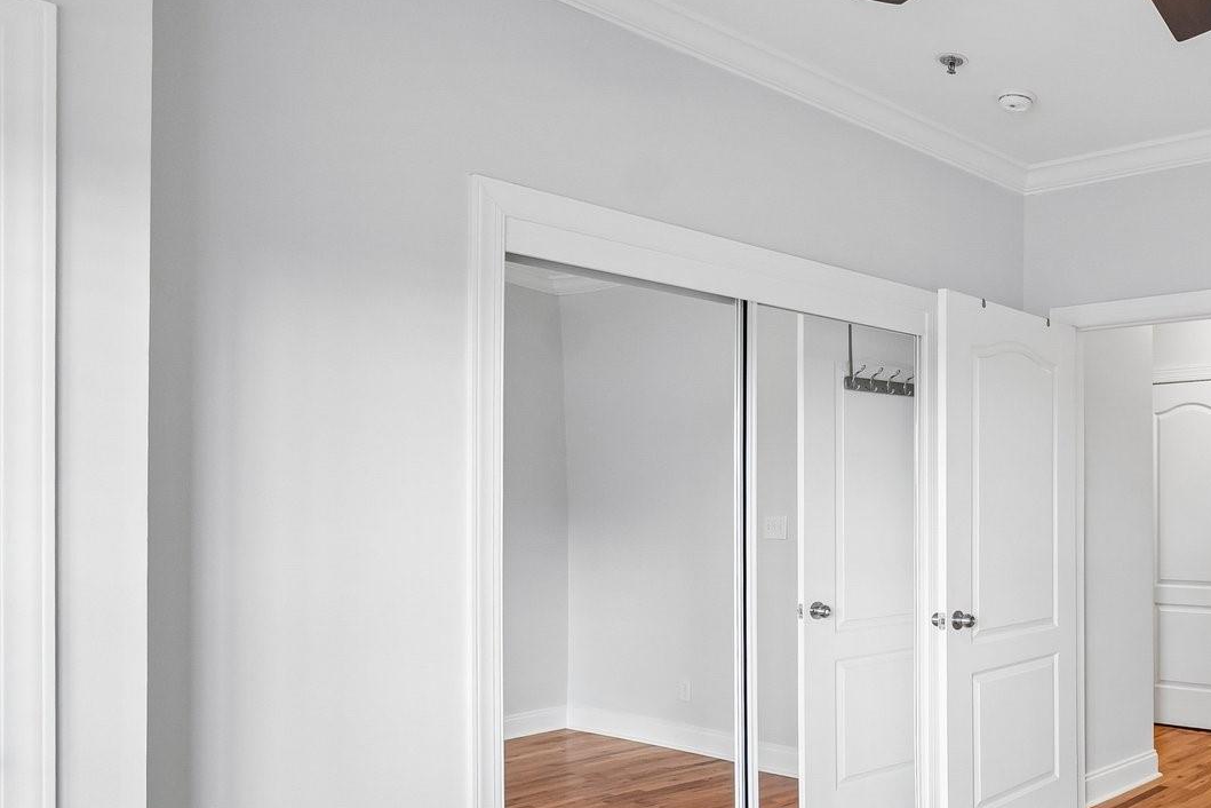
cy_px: 519
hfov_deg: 52.6
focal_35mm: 29
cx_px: 1170
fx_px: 975
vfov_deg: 44.5
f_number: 8
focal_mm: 10
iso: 400
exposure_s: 1/20
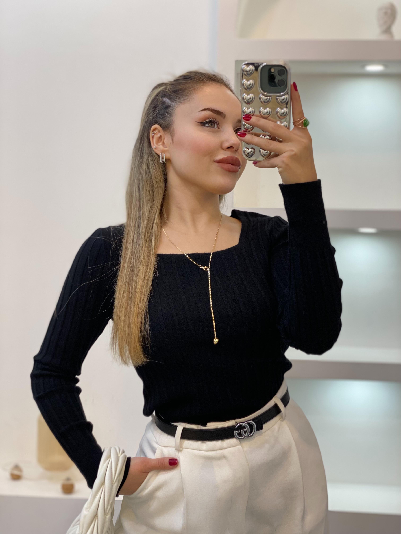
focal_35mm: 52
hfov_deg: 28.0
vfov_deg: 36.8
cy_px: 267
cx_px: 200
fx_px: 803
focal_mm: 6
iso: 100
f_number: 2
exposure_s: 1/100
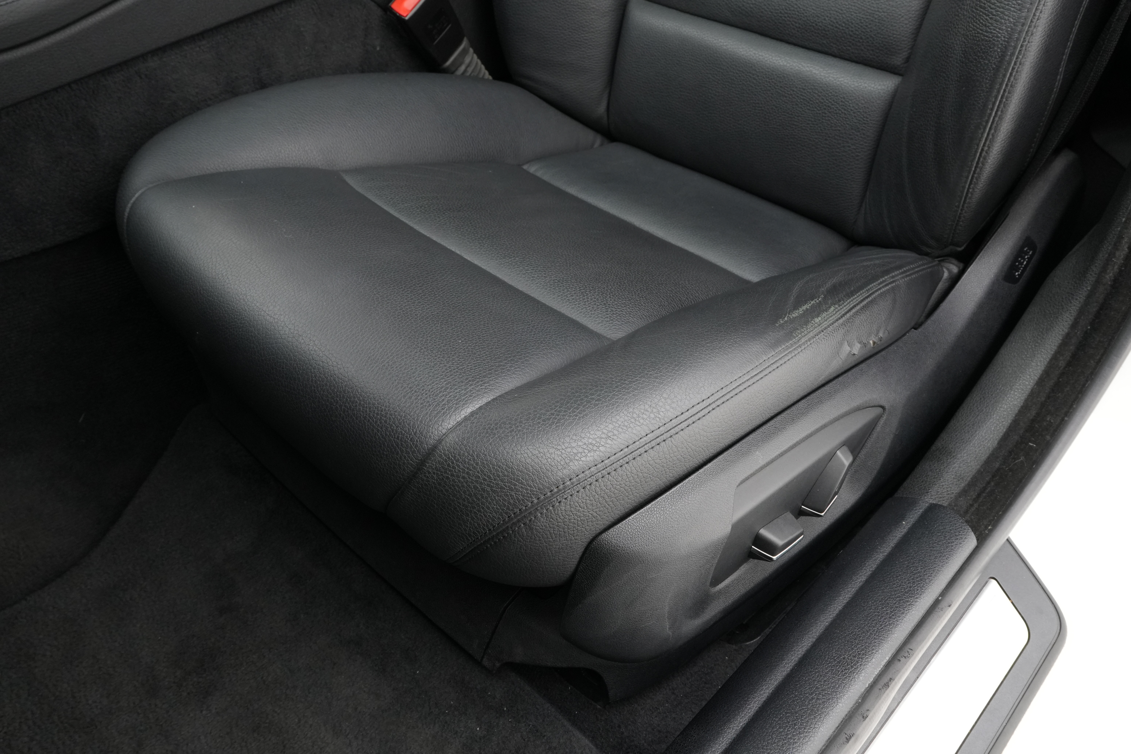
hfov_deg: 67.4
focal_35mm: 27
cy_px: 377
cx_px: 566
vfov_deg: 47.9
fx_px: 848
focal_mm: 18
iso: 1000
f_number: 8
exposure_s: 1/40
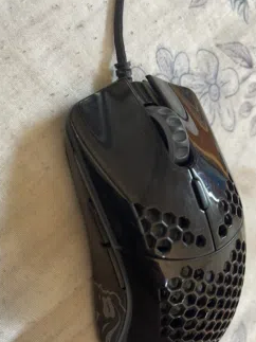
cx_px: 117
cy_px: 198
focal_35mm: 31
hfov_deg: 45.4
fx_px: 306
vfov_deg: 58.1
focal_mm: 5.1
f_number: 1.6
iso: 200
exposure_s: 1/50
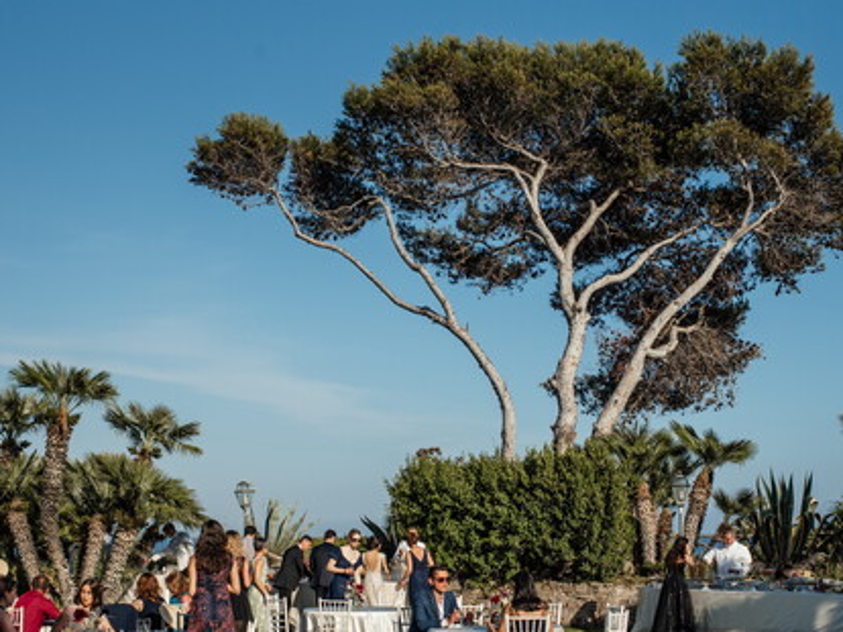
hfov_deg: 39.6
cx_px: 483
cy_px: 359
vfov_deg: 30.2
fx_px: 1168
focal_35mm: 48
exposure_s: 1/2000
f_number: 8
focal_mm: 35
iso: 400
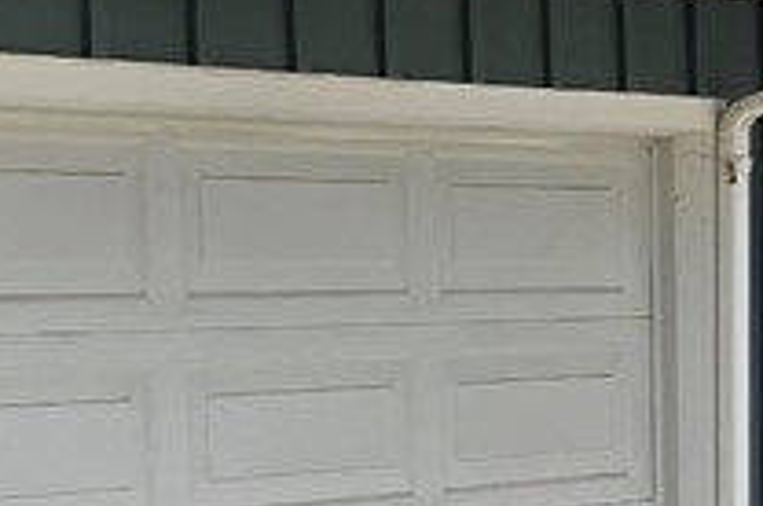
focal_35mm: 118
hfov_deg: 13.8
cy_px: 598
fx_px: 2497
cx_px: -921
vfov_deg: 11.4
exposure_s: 1/476
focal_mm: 6.3
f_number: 1.7
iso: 12
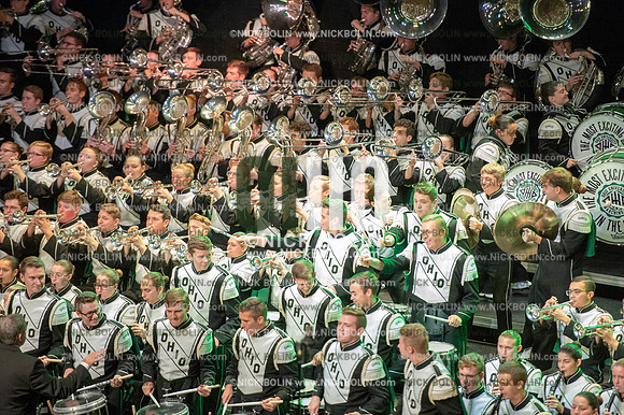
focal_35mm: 200
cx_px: 312
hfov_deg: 10.3
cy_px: 208
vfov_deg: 6.9
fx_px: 3465
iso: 8000
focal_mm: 200
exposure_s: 1/640
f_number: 2.8
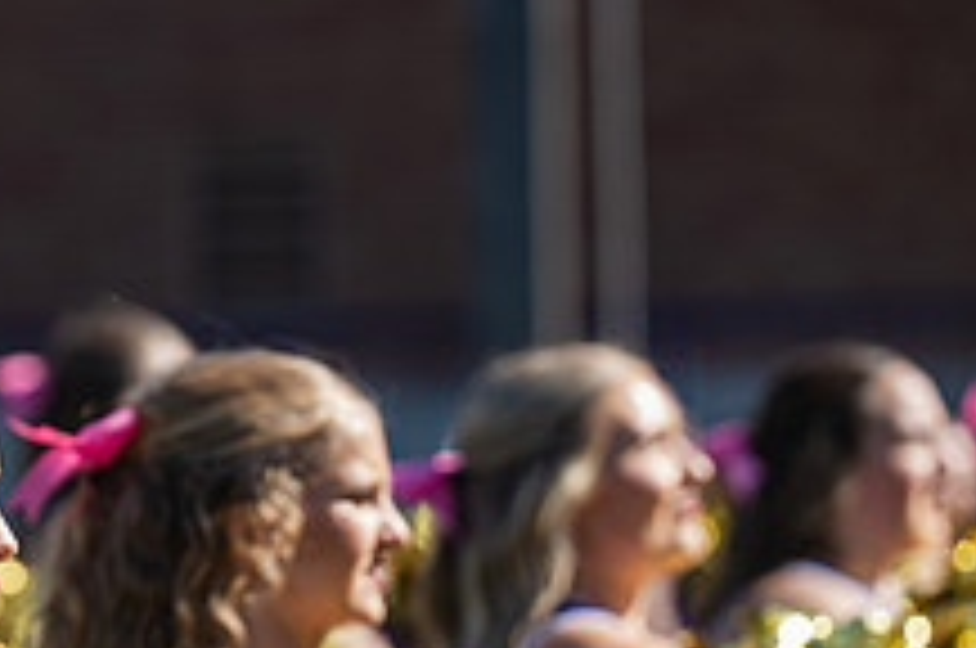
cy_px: 677
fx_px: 10151
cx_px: -58
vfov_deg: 3.6
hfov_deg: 5.5
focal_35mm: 375
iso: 125
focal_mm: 140
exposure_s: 1/1000
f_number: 3.5
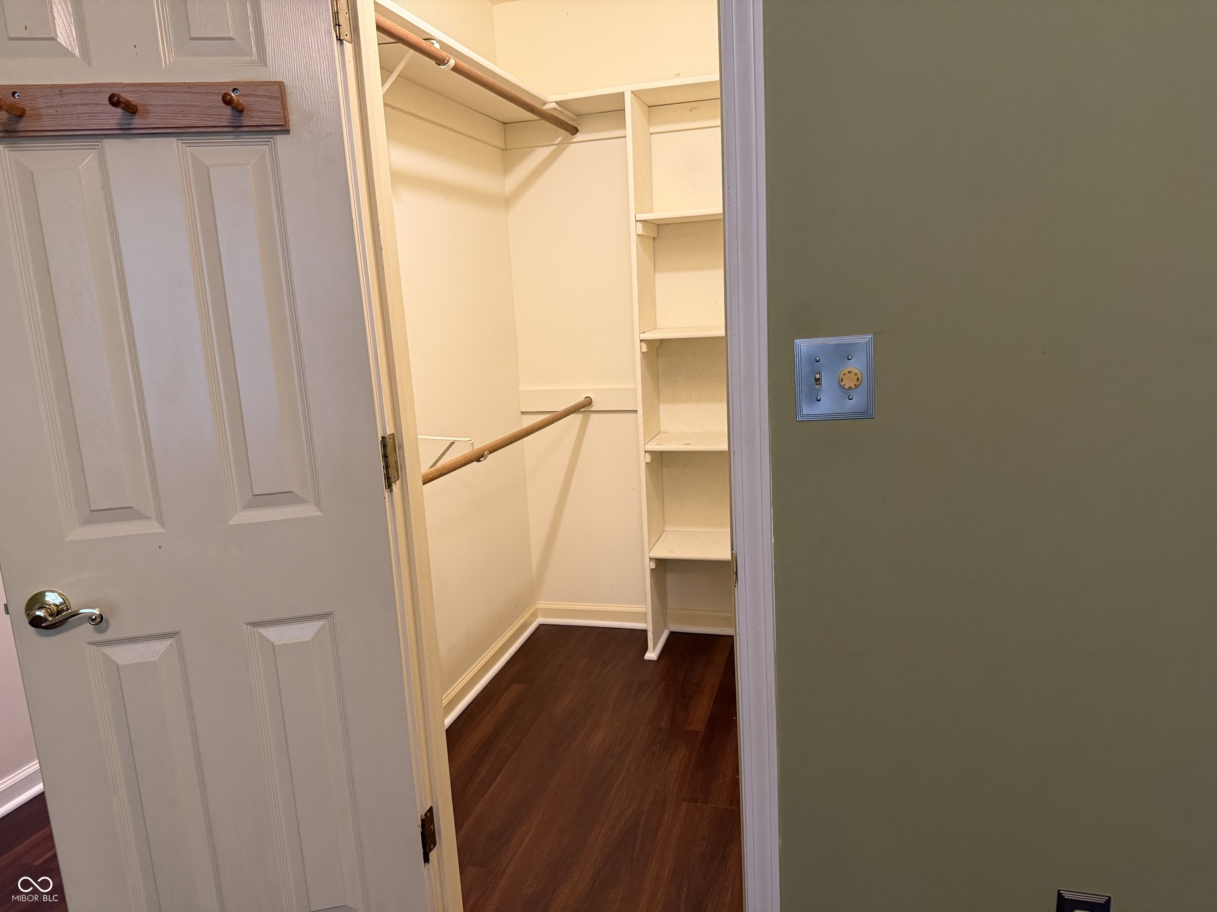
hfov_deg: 71.6
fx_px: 844
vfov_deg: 56.8
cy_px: 456
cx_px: 608
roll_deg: +2.6
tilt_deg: -11.5
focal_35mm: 24
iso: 400
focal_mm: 6.76
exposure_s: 1/60
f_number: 1.78
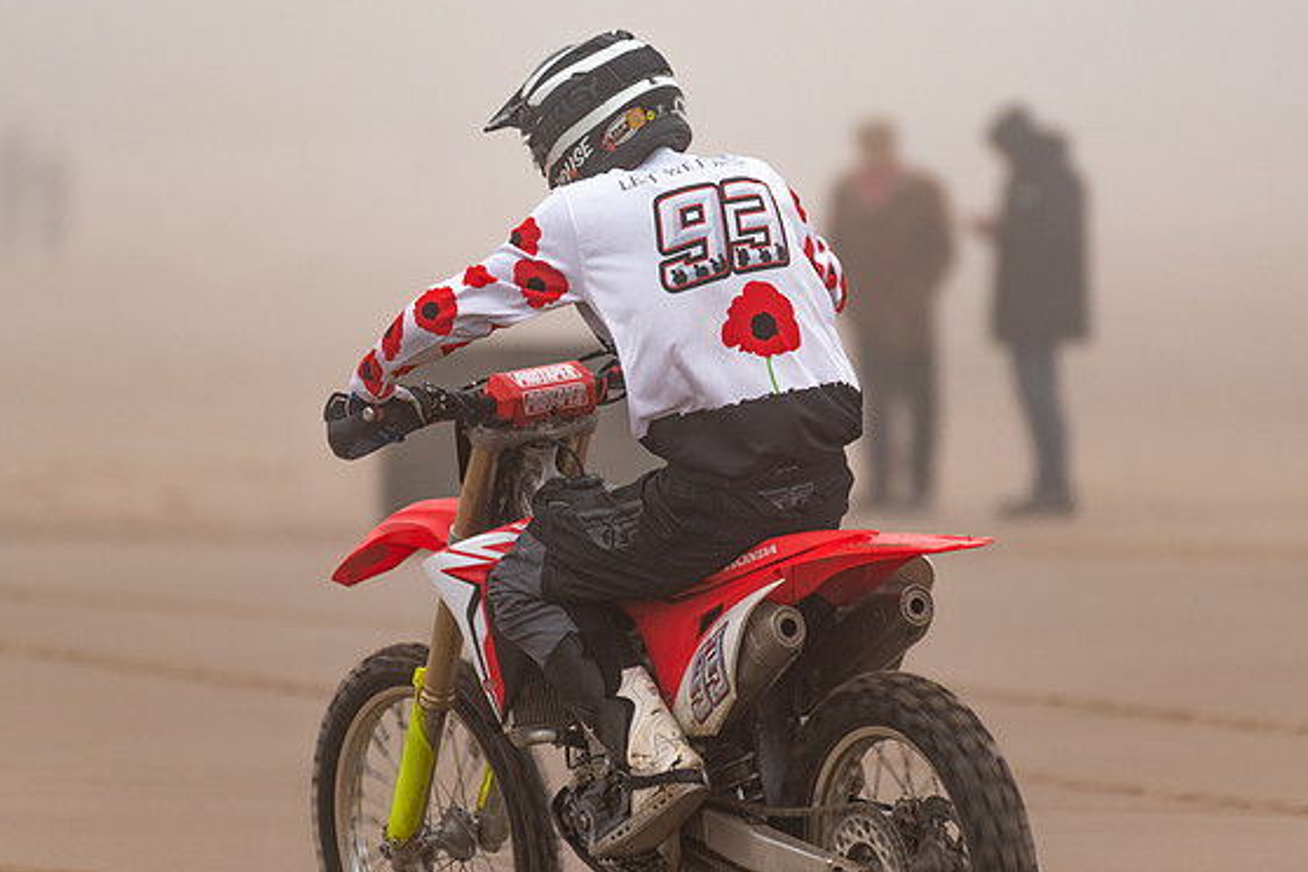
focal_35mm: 655
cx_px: 664
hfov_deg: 3.1
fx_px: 23796
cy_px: 446
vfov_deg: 2.1
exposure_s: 1/400
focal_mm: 500
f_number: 5.6
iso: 320
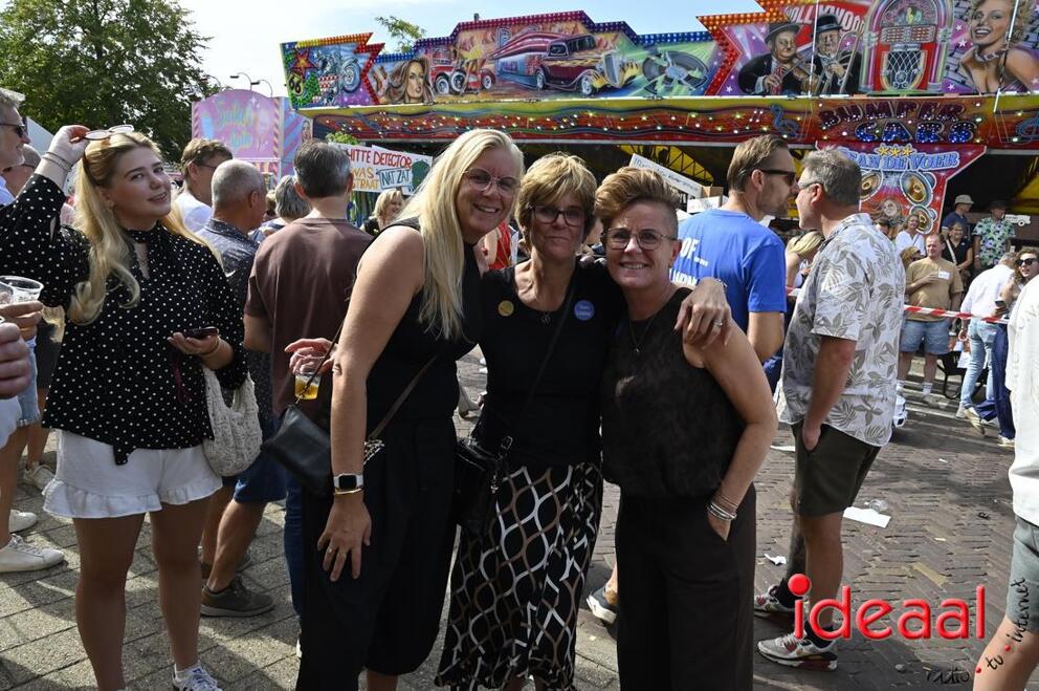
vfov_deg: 53.0
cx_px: 520
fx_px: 692
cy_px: 346
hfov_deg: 73.8
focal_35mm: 24
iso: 1000
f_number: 11
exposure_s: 1/500
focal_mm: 24
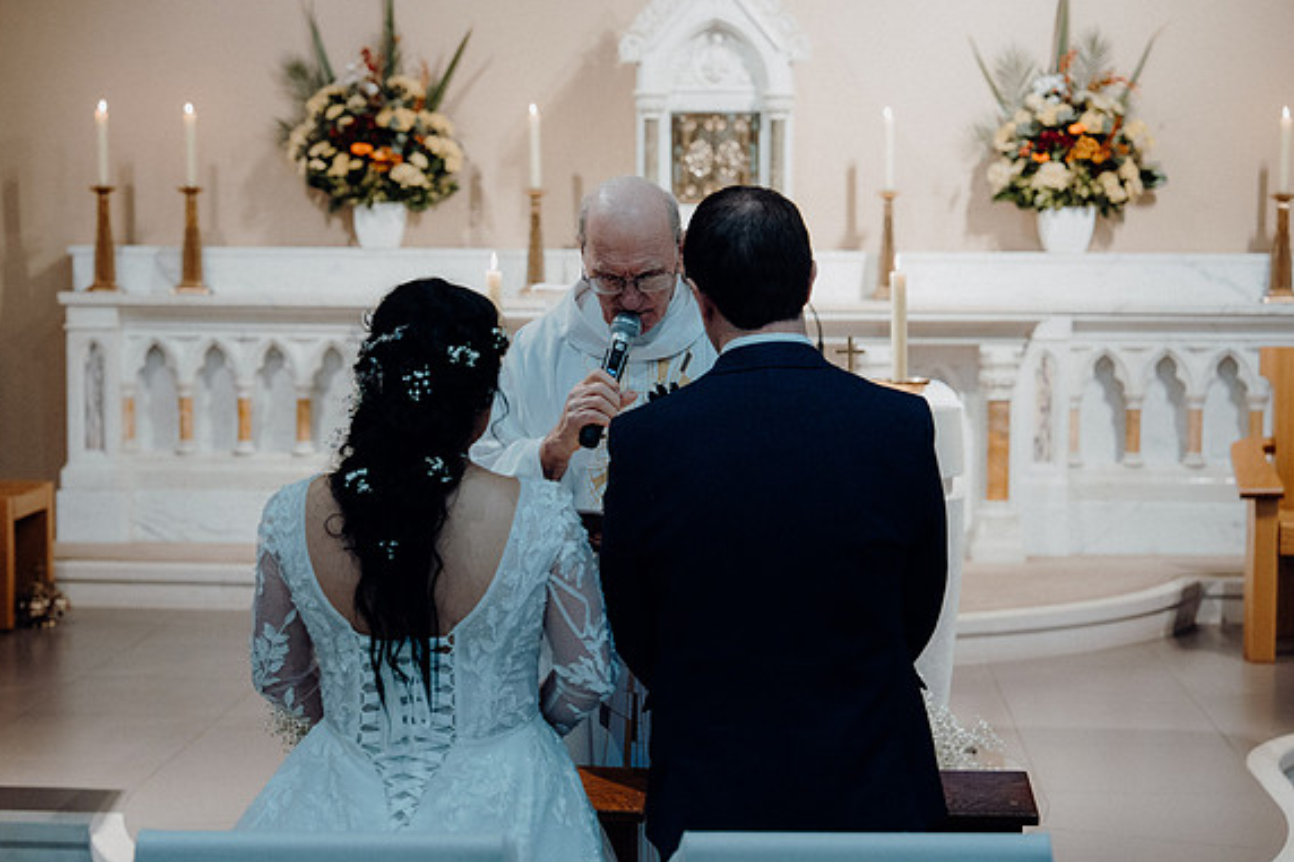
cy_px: 433
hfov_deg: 28.5
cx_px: 640
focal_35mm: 71
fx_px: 2551
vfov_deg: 19.2
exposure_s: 1/160
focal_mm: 70
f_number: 3.5
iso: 2000
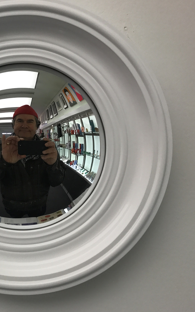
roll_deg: -0.1
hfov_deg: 30.3
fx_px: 340
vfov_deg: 49.3
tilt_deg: -0.8
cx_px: 12
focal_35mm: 40
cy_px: 157
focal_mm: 3.99
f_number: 1.8
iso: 40
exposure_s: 1/100
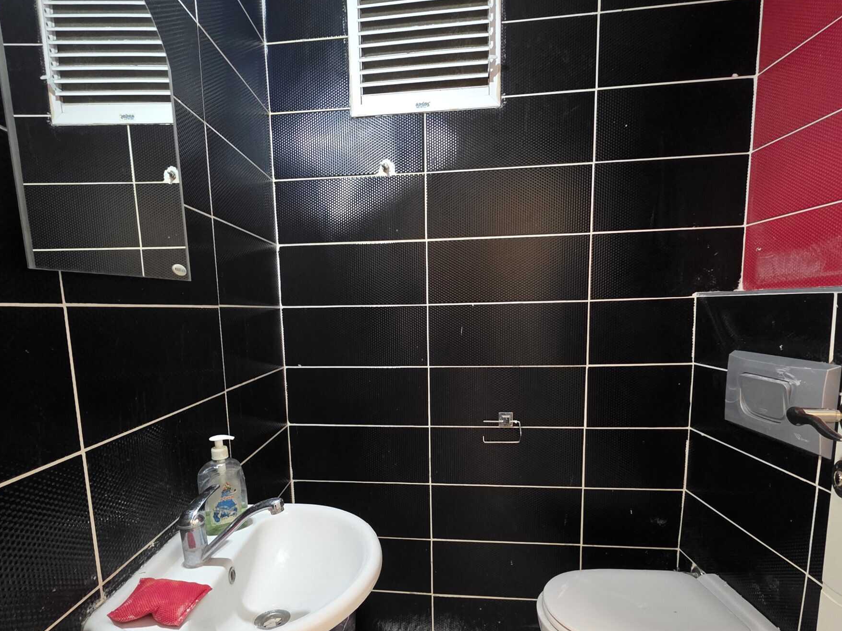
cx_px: 403
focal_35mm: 19
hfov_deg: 84.6
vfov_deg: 67.8
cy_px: 388
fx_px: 462
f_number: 1.9
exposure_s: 1/50
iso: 1000
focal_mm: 2.2
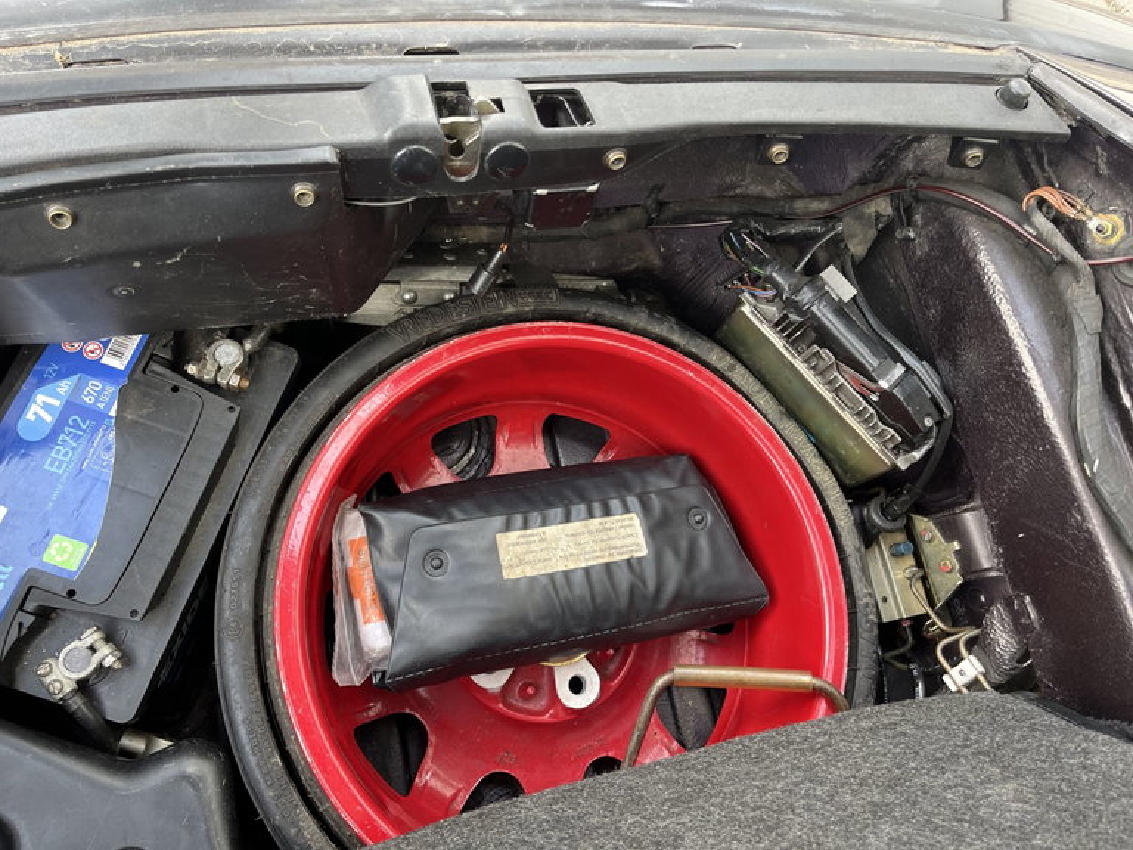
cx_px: 566
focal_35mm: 26
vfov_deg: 53.1
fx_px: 851
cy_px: 425
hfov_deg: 67.3
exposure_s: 1/121
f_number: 1.6
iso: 100
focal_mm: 5.1
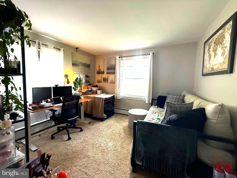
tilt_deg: -3.8
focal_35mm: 14
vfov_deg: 85.7
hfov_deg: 102.1
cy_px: 89
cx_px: 118
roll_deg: -0.6
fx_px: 96
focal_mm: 2.22
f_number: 2.2
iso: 320
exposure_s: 1/120
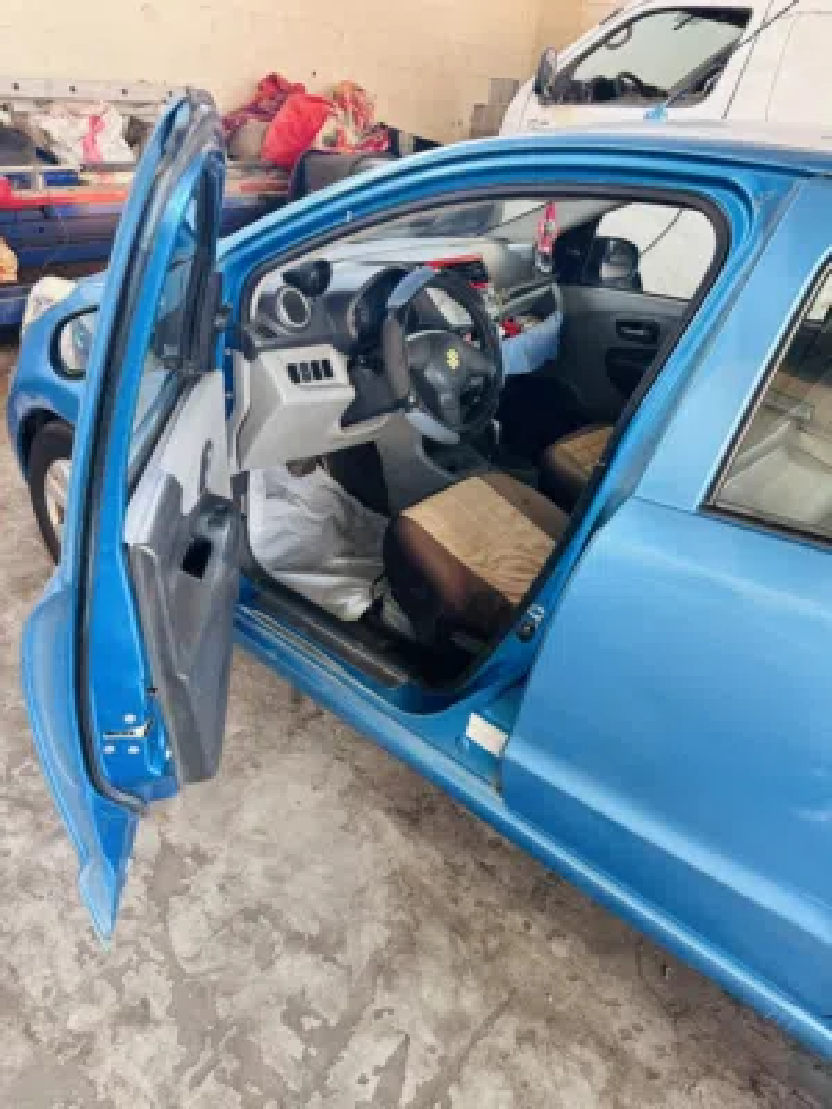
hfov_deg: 56.8
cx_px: 416
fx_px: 769
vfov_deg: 71.6
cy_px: 554
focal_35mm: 24
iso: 200
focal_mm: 6.86
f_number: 1.78
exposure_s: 1/121
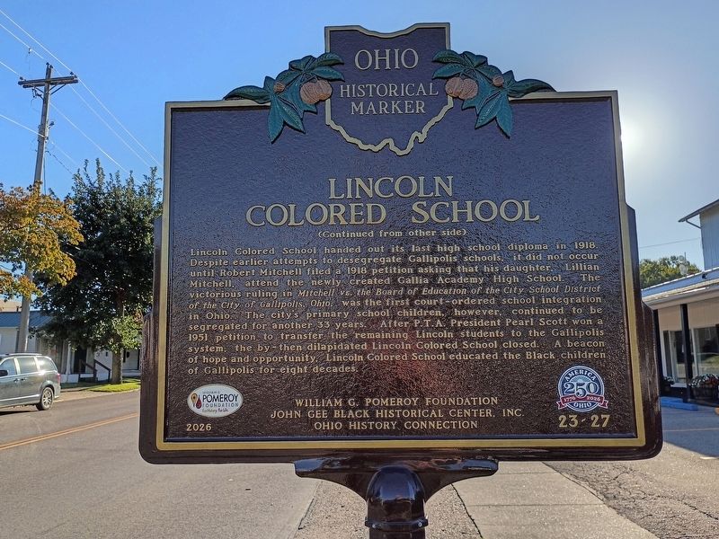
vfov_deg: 48.2
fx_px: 602
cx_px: 360
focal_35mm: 29
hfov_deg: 61.7
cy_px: 270
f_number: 1.8
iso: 100
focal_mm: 4.27
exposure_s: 1/558
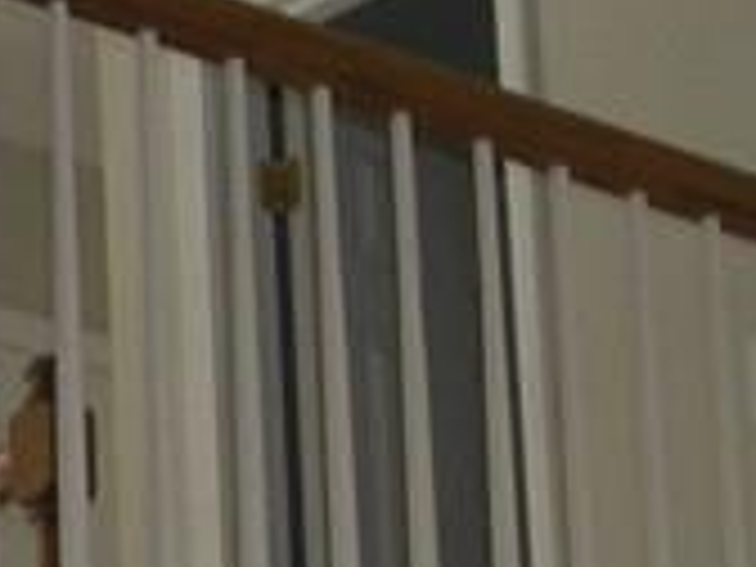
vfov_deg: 6.4
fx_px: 5067
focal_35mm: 232
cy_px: 742
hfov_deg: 8.4
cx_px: -360
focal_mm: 8
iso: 100
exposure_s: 1/30
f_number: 2.8
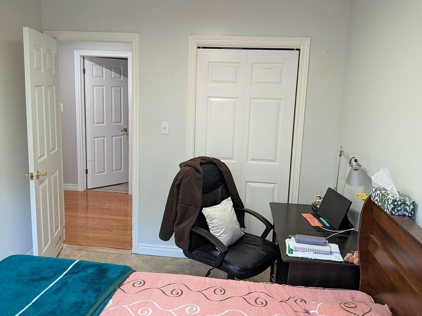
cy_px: 152
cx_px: 206
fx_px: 341
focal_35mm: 28
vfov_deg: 49.7
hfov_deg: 63.4
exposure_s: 1/120
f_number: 1.7
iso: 625
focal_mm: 4.53
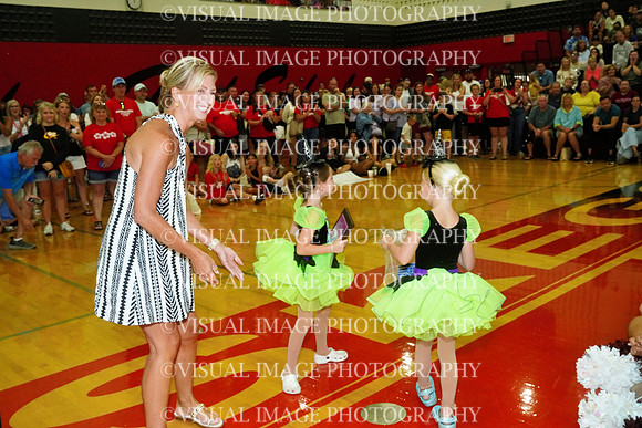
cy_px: 214
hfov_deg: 54.4
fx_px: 624
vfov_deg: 37.9
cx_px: 321
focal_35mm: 35
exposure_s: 1/160
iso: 8000
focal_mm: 35
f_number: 8
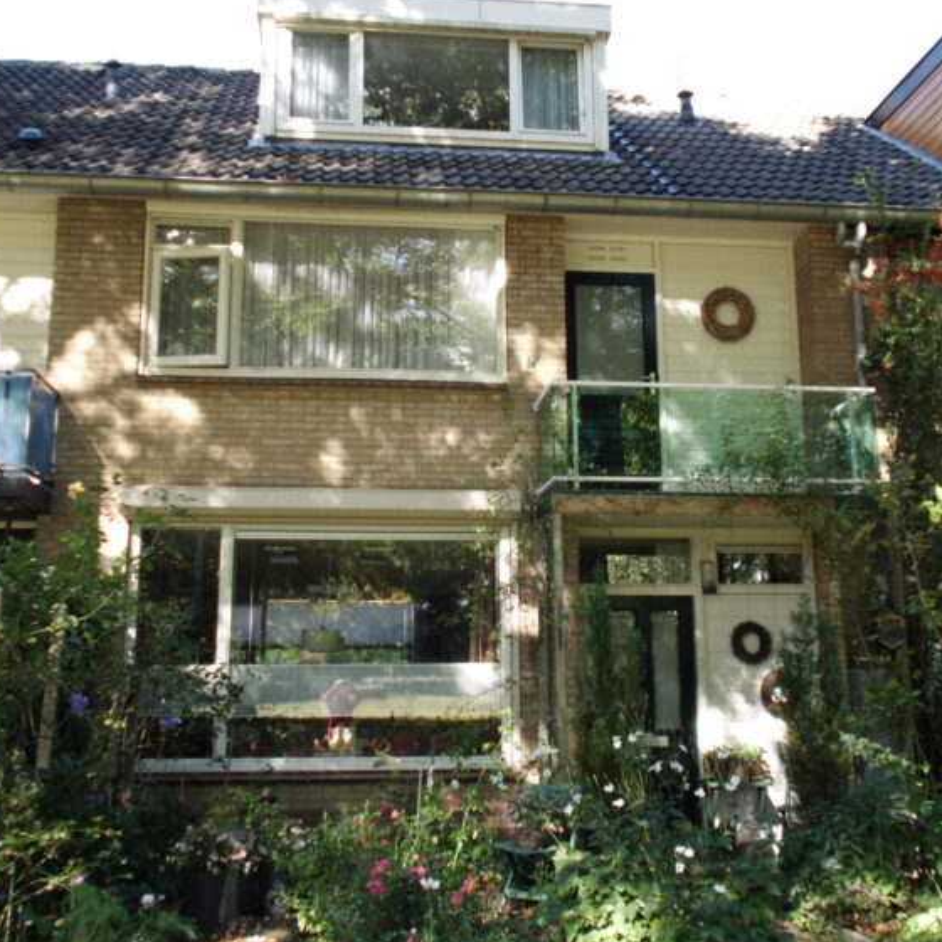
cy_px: 463
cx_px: 488
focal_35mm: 40
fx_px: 1232
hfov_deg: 41.9
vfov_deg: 41.9
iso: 200
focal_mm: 6
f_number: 3.6
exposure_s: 1/125
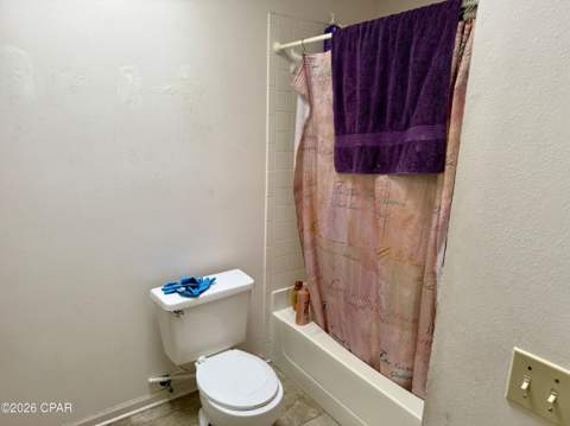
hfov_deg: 71.7
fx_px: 395
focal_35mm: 24
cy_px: 213
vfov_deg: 56.7
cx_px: 285
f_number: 1.78
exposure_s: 1/120
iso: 200
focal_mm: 6.76
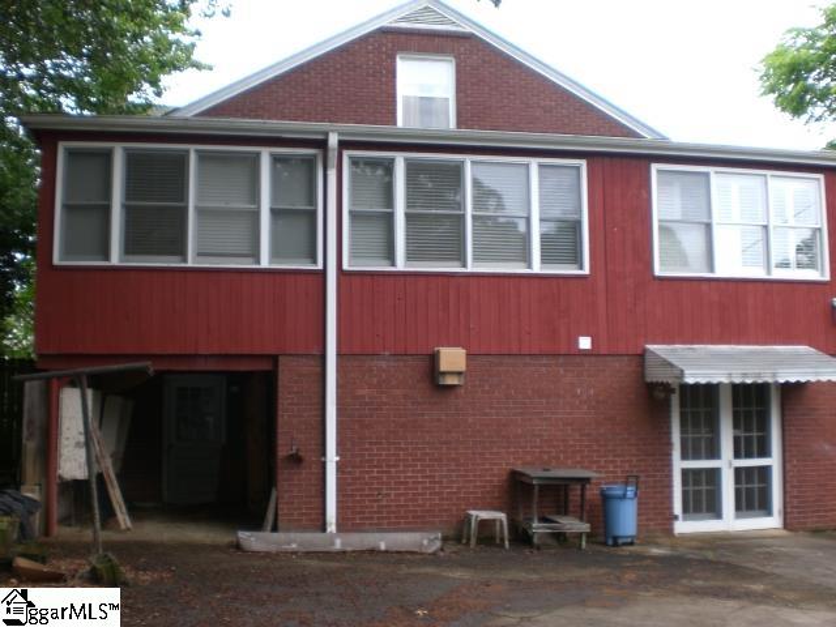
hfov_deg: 49.0
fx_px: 918
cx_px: 418
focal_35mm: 38
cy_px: 314
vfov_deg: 37.7
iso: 50
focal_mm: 6.3
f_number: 3.1
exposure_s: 1/200
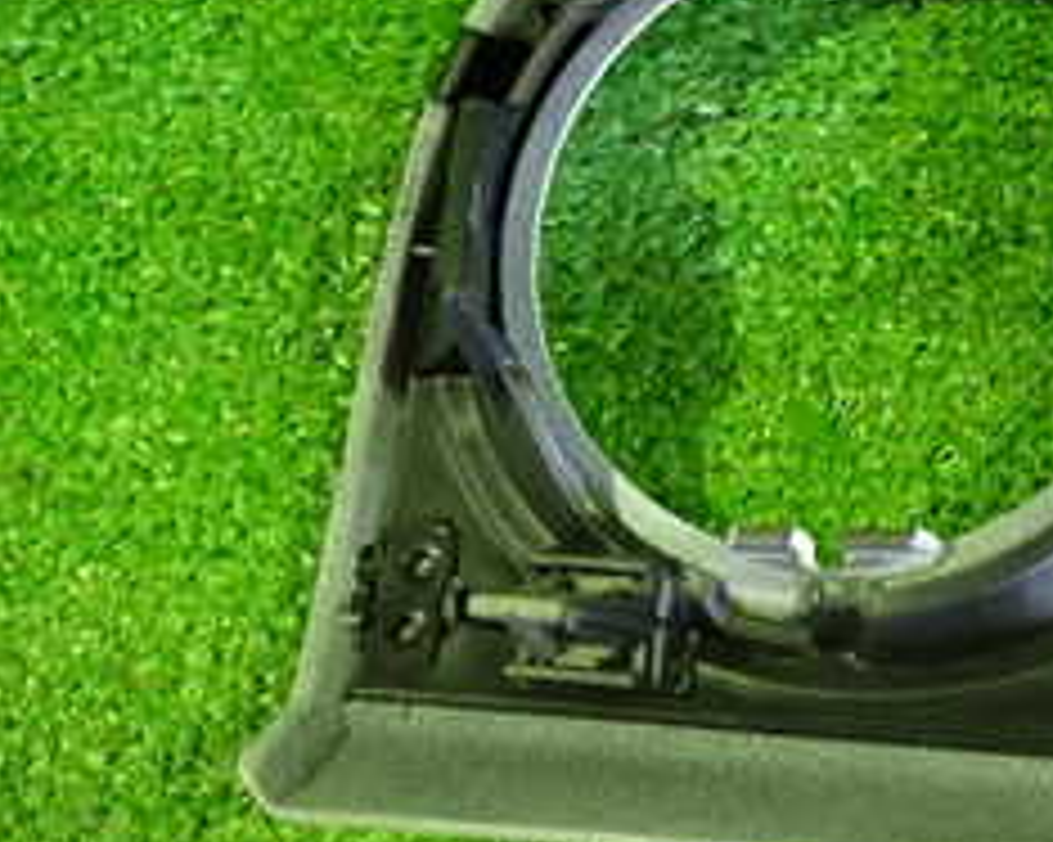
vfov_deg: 20.2
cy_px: 189
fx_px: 2336
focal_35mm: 75
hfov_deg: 24.4
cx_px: 1017
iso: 800
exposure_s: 1/25
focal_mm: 5.4
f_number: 2.3
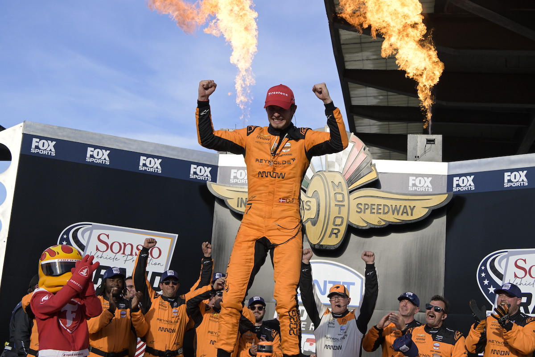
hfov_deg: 34.5
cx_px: 268
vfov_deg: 23.4
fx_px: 862
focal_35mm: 58
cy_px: 178
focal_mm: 58
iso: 1000
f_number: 10
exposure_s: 1/1600
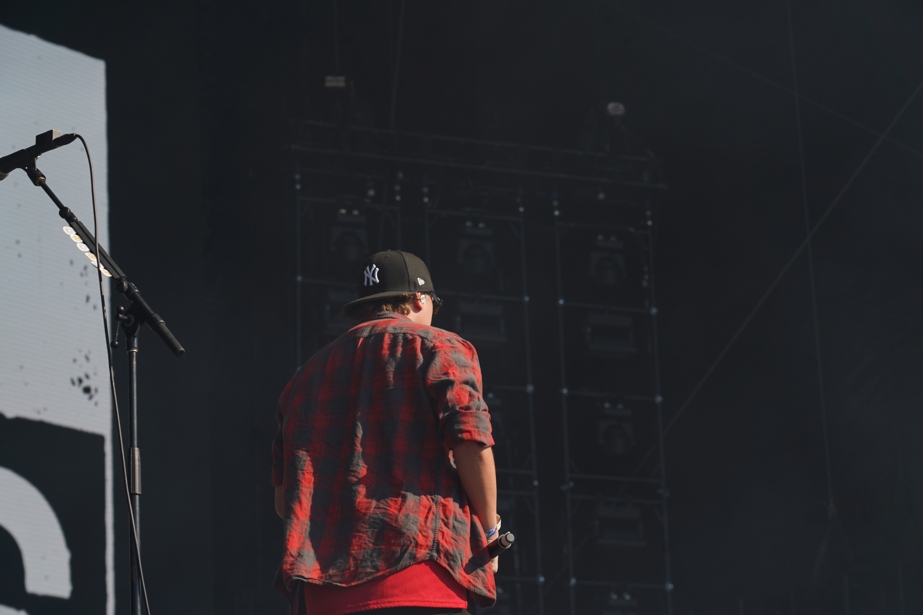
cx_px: 462
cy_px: 308
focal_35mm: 105
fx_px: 2692
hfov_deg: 19.5
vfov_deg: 13.0
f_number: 7.1
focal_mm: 105
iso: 100
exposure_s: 1/400
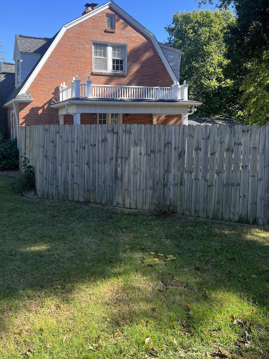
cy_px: 151
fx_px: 342
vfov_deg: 55.1
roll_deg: +0.3
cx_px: 99
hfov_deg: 42.6
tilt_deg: -3.2
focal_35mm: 33
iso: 50
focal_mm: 5.7
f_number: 1.5
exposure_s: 1/1266
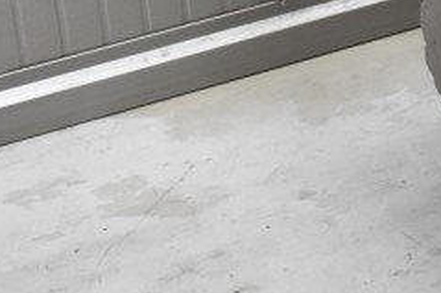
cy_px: -118
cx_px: 1009
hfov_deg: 9.5
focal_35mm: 196
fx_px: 2399
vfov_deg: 6.9
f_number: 5
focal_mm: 26
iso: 1600
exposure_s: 1/30
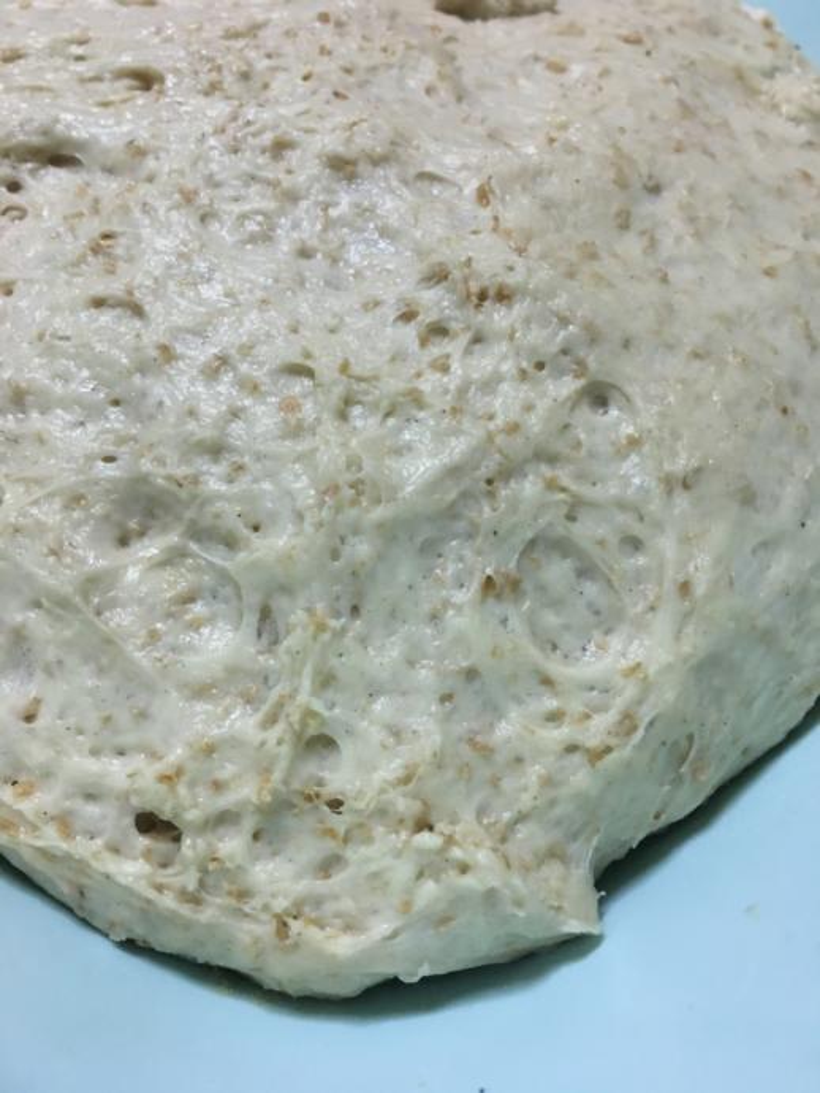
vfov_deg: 61.6
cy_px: 546
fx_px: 915
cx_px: 410
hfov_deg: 48.3
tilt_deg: -53.2
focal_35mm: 29
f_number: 2.2
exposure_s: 1/33
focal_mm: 4.15
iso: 160
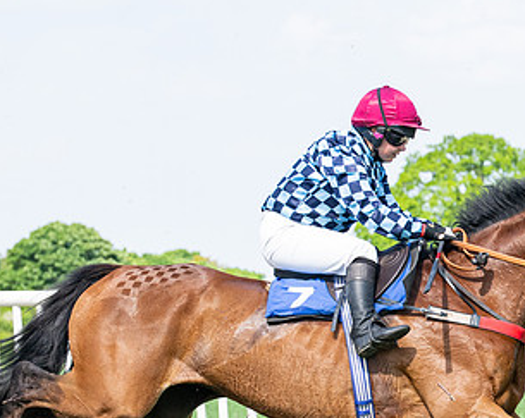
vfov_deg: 6.8
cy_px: 492
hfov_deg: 8.6
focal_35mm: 224
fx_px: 3475
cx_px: 403
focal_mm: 70
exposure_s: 1/2500
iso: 400
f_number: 4
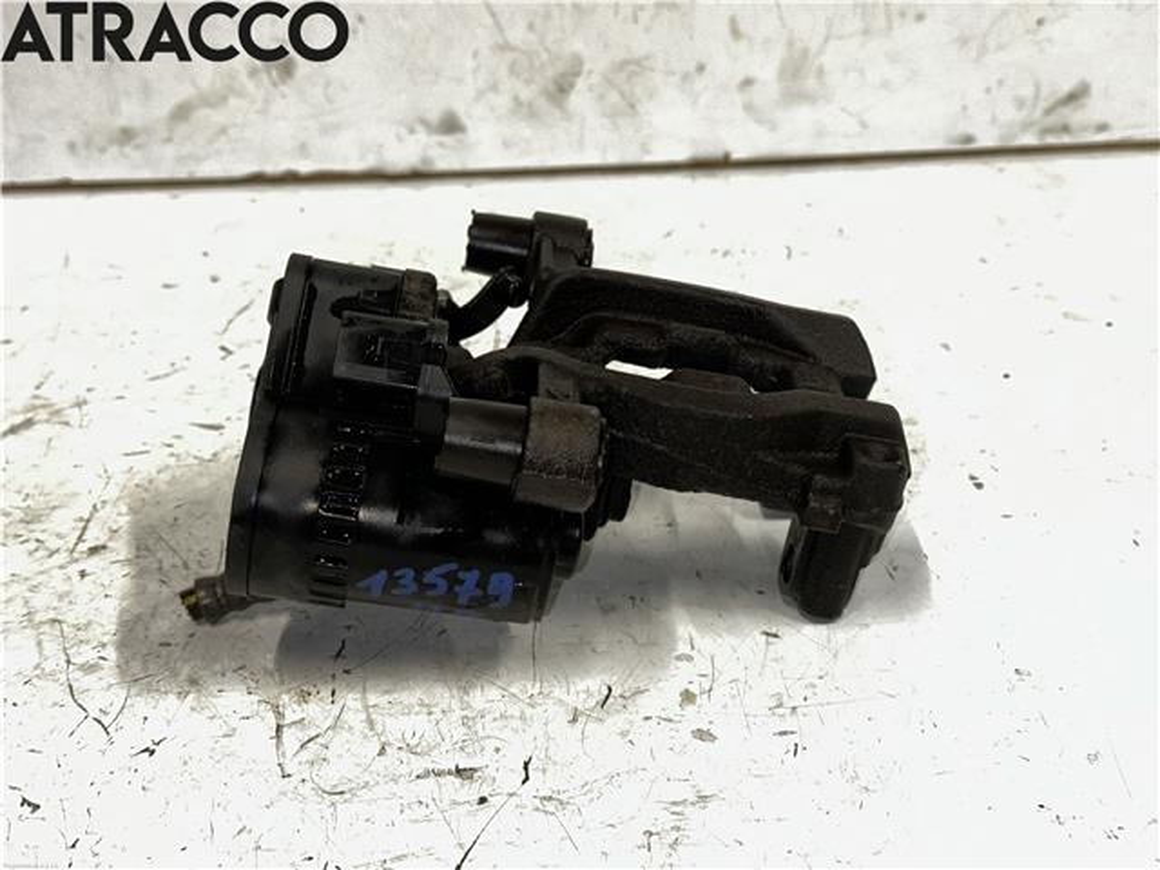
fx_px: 1609
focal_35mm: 48
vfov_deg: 30.3
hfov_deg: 39.7
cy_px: 435
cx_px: 580
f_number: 1.78
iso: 50
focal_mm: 6.86
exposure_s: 1/17
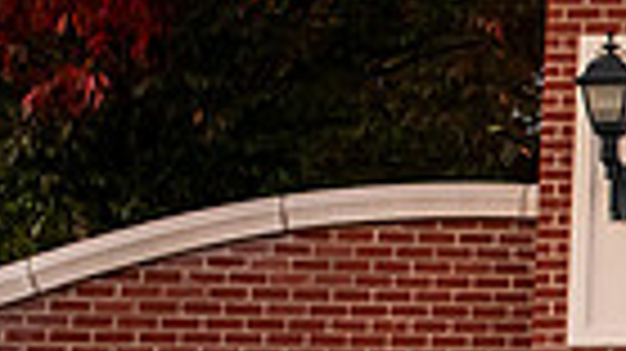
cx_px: 1130
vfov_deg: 11.5
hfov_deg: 16.8
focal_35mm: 105
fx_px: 1742
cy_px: 137
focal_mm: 24
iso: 1600
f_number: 4
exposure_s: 1/200
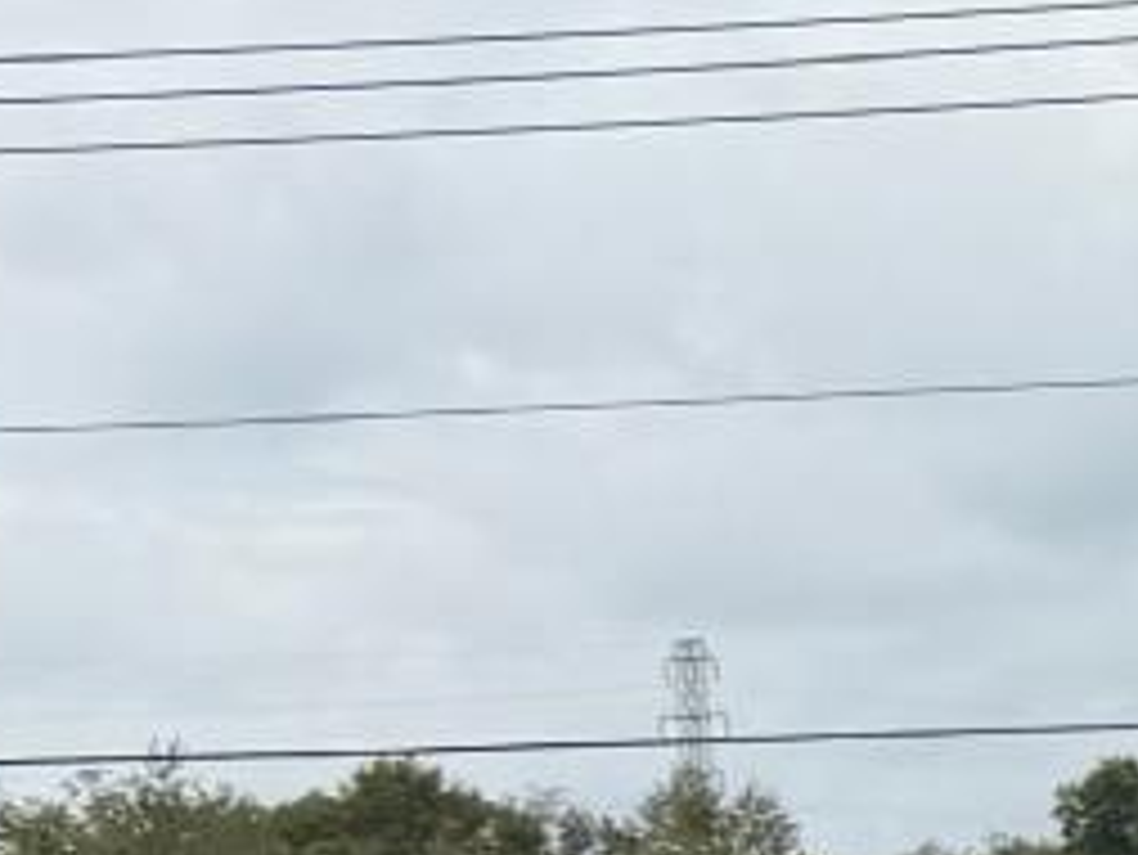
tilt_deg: -7.5
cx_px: 3171
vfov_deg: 7.6
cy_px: 2128
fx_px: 5986
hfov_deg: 9.2
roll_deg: -0.3
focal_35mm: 182
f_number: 1.78
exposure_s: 1/4975
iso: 80
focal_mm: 6.76
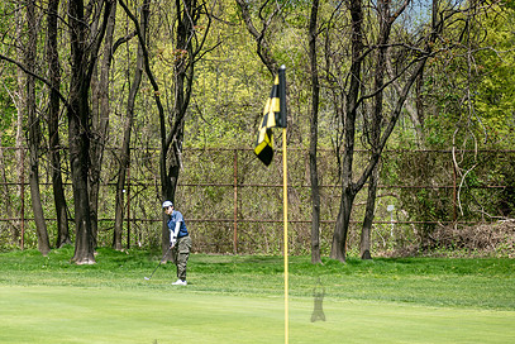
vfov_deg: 12.0
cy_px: 238
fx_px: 1632
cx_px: 154
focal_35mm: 114
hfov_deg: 17.9
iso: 100
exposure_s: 1/1250
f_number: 3.5
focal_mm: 80
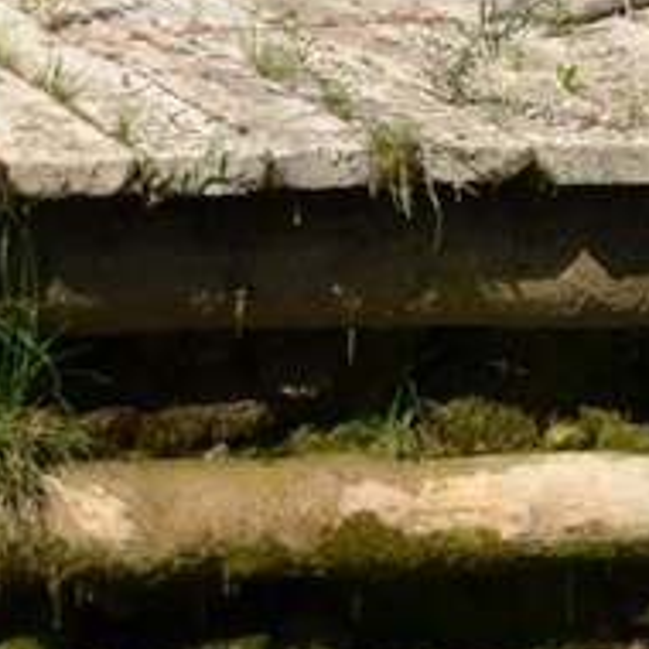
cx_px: 1042
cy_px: -342
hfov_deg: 9.0
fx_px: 3988
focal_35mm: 188
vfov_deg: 9.1
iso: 100
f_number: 6.3
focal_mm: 22
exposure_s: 1/320
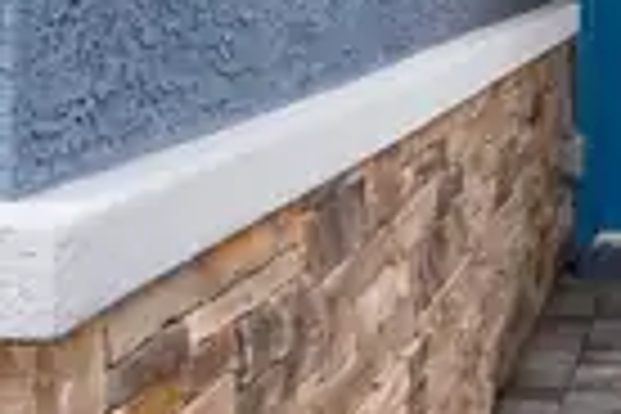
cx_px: 720
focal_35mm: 96
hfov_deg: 20.1
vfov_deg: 13.8
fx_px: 1656
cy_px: -92
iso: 400
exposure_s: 1/4000
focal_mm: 22
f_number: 5.6
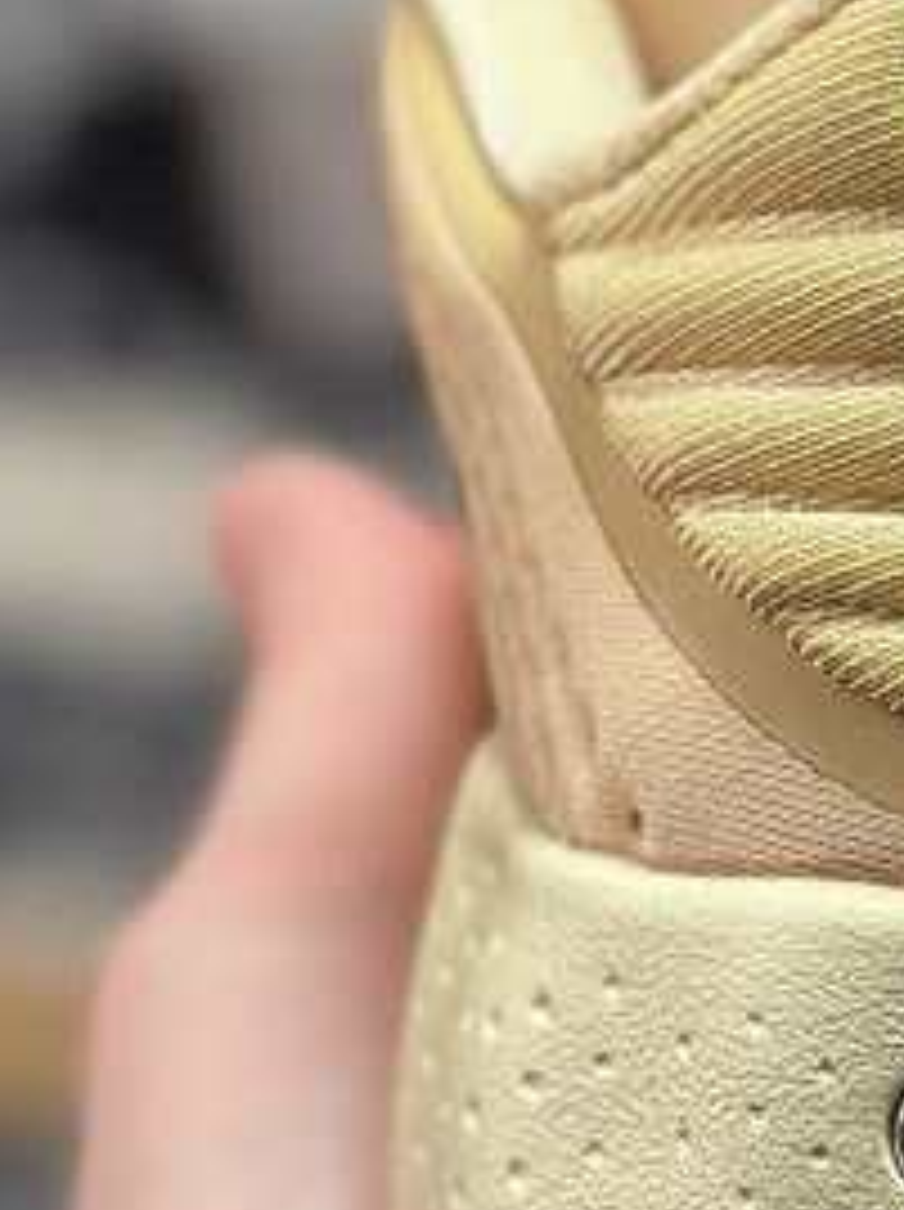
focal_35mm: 193
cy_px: 688
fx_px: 6736
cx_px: 1201
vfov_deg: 10.3
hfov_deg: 7.6
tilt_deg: -56.8
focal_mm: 6.86
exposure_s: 1/944
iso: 80
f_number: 1.78
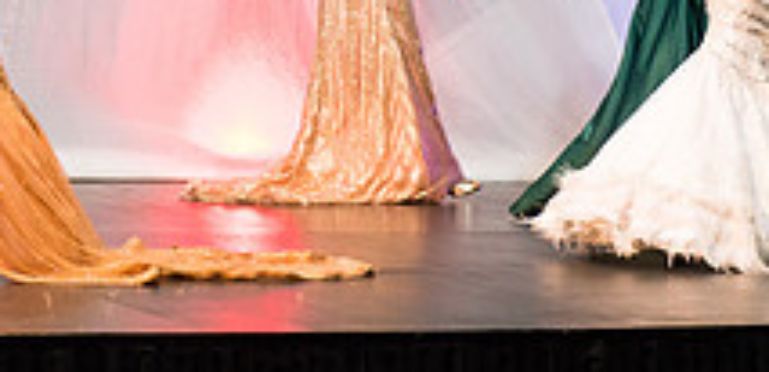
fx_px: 3988
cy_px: -194
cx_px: -118
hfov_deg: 10.8
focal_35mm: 202
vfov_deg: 5.3
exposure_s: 1/160
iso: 4000
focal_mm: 66
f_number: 5
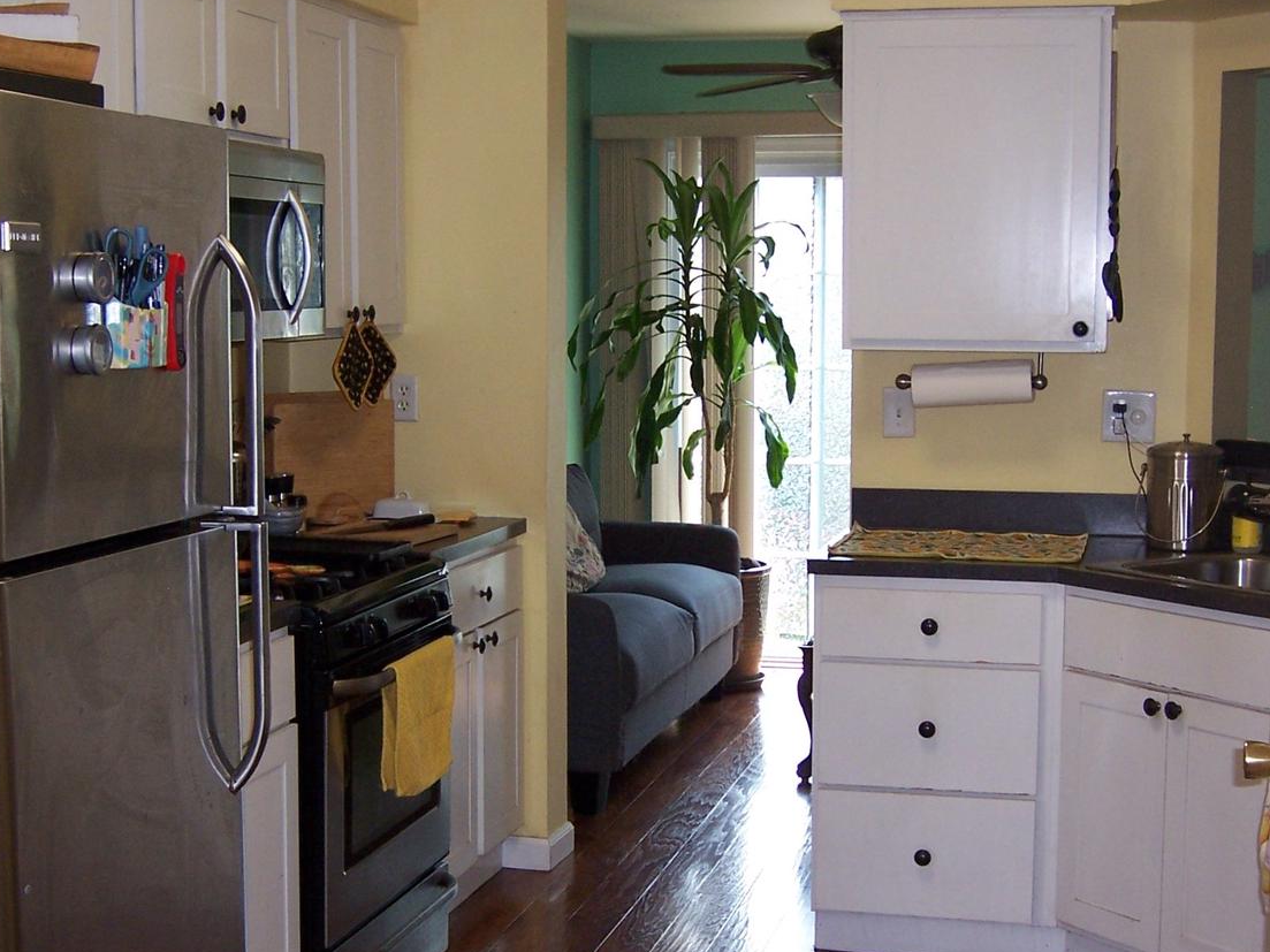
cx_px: 645
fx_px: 2348
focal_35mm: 64
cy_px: 530
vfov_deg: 22.9
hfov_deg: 30.3
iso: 140
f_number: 3.4
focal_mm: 8.2
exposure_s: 1/60
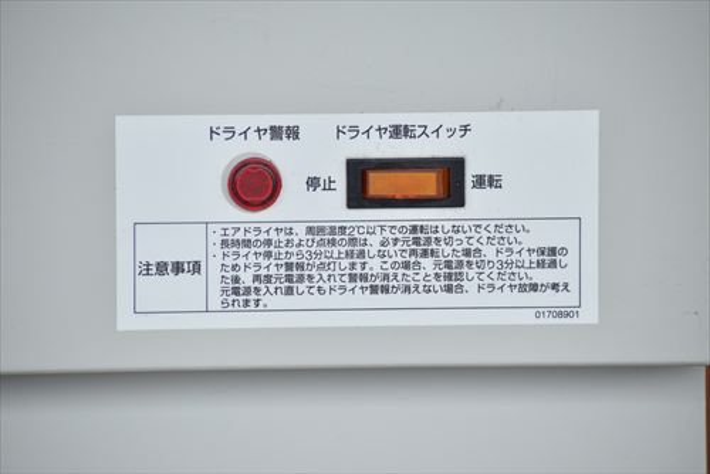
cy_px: 237
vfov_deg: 4.6
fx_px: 5920
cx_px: 355
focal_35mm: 300
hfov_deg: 6.9
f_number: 6.3
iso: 1250
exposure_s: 1/800
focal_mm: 200
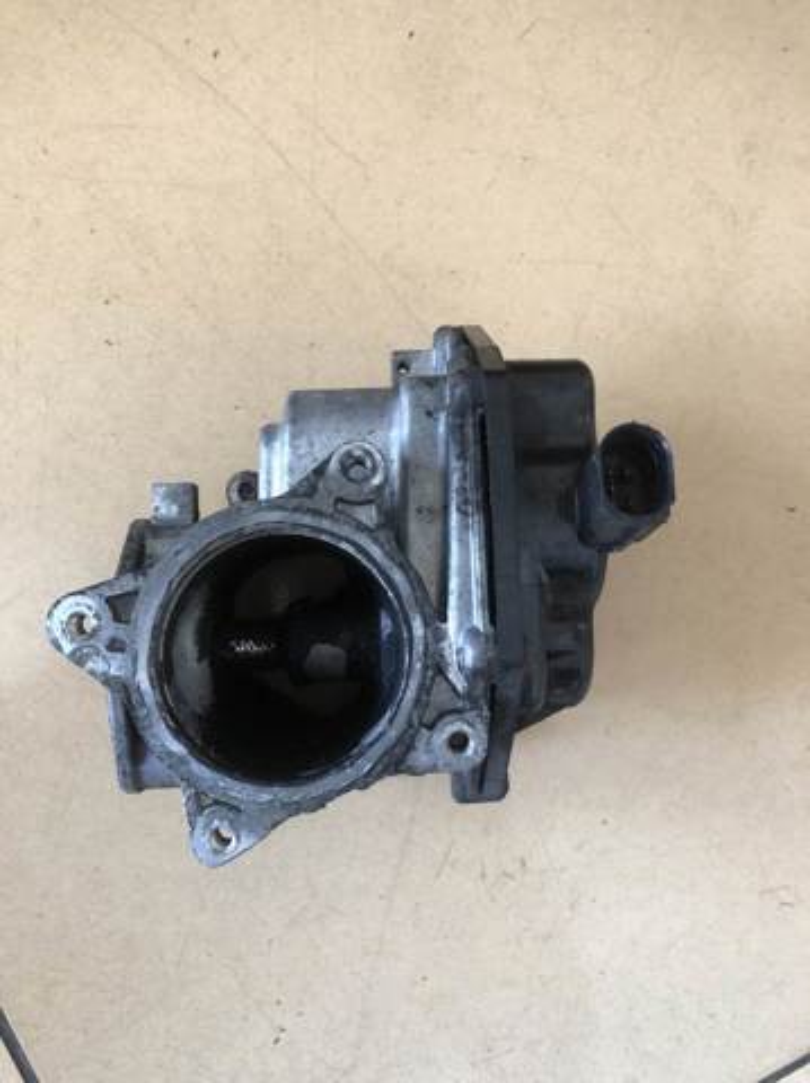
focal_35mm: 28
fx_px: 875
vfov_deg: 63.5
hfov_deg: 49.7
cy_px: 542
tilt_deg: -86.3
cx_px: 405
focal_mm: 4
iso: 64
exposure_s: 1/15
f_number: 1.8
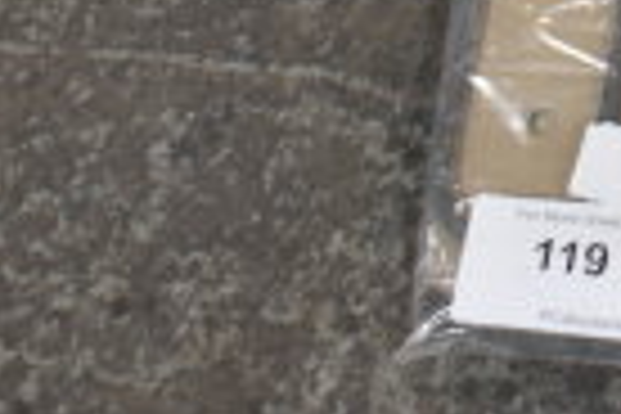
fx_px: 3432
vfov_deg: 6.7
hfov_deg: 9.6
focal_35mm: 199
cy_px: -376
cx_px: 1287
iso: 250
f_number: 4.2
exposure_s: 1/50
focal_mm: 30
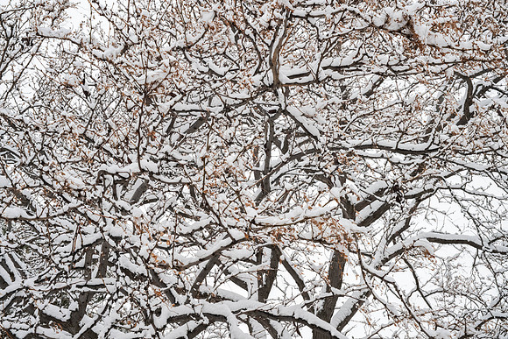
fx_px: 847
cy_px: 170
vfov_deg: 22.6
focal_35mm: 60
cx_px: 254
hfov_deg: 33.4
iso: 3200
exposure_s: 1/500
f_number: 25
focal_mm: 60
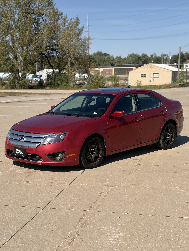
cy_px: 132
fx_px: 422
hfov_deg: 25.2
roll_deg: +0.4
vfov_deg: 33.2
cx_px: 94
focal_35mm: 58
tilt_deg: -8.1
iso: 32
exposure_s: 1/4065
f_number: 1.6
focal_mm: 5.96
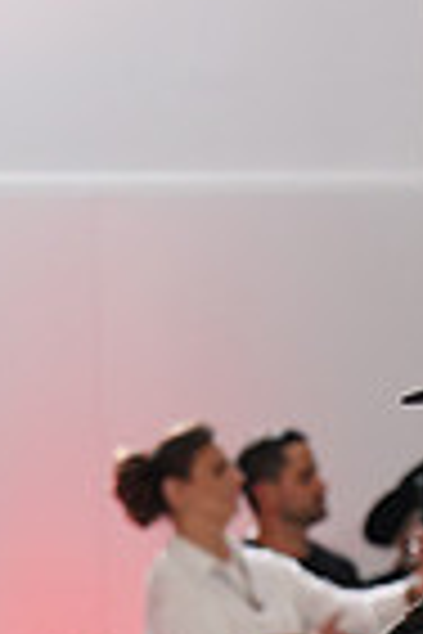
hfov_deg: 3.2
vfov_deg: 4.8
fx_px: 7455
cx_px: 736
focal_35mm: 423
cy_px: 998
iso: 1250
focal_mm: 103
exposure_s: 1/200
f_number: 5
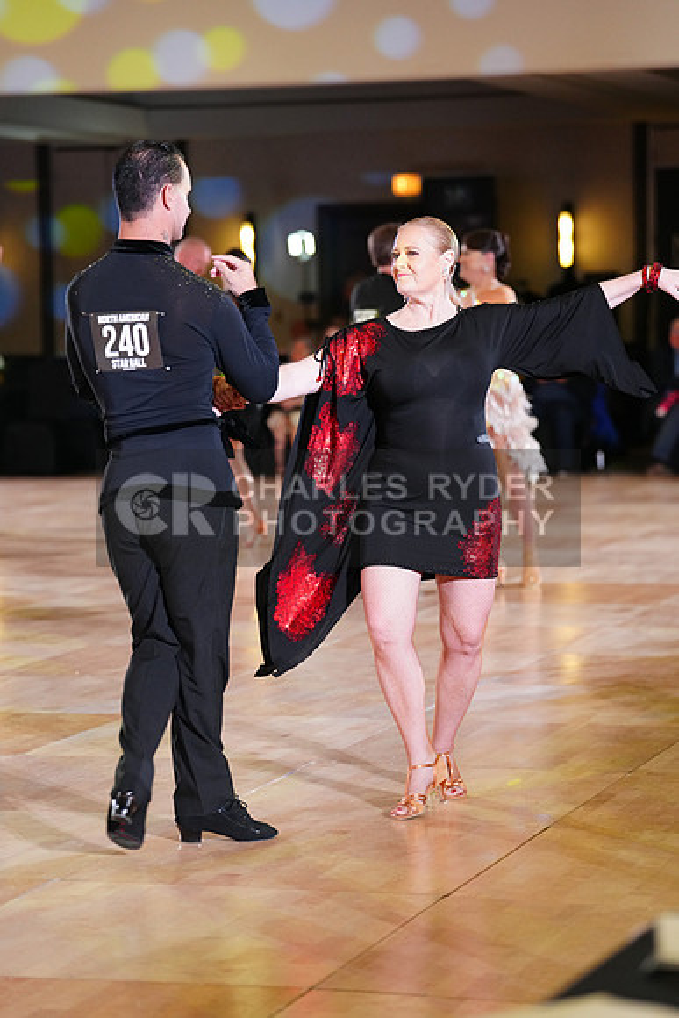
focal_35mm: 105
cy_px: 509
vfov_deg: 19.5
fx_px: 2969
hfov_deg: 13.0
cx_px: 340
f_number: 2.8
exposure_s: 1/320
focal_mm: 105
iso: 2500
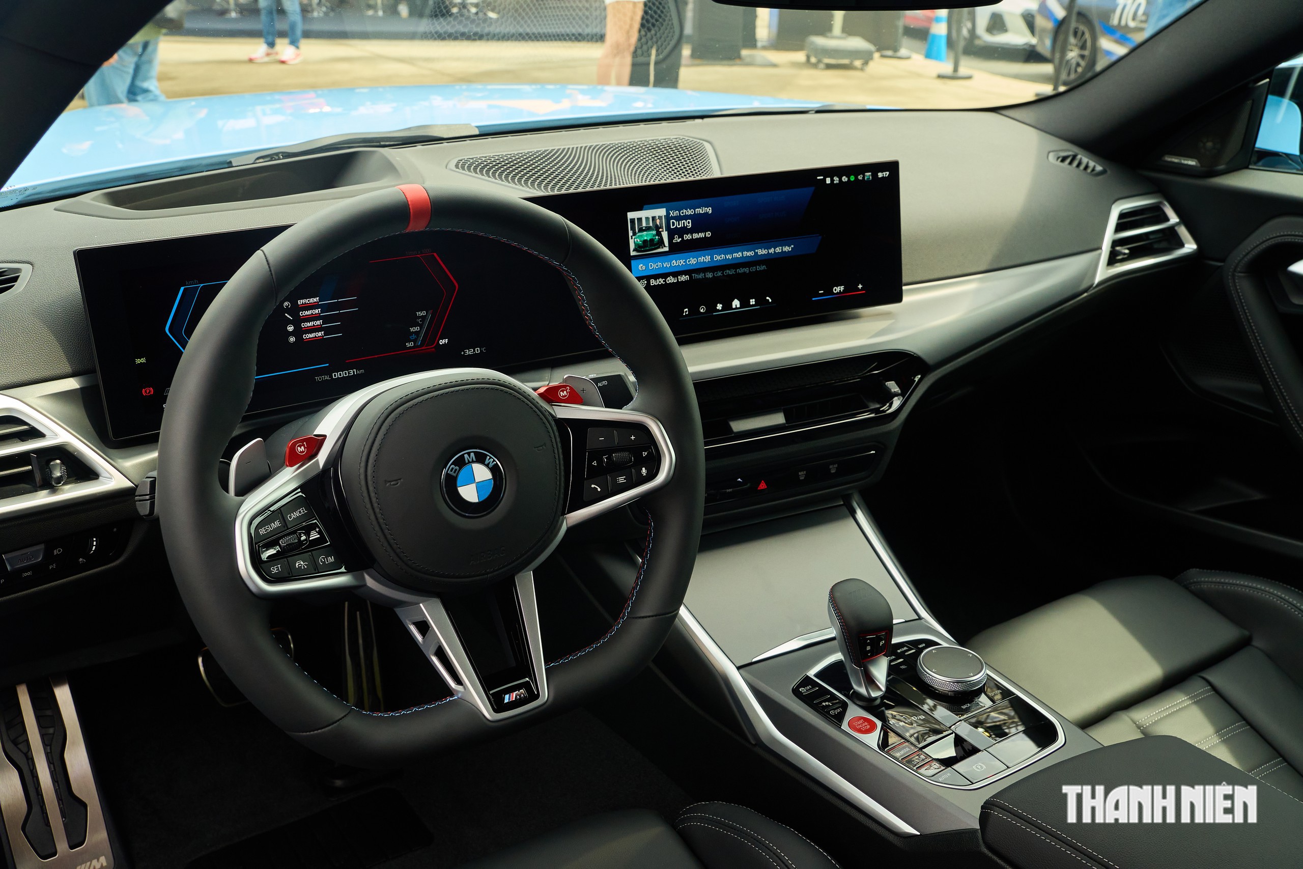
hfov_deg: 55.1
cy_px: 434
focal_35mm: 34
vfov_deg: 38.4
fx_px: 1249
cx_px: 652
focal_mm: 23
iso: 640
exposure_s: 1/200
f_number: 7.1
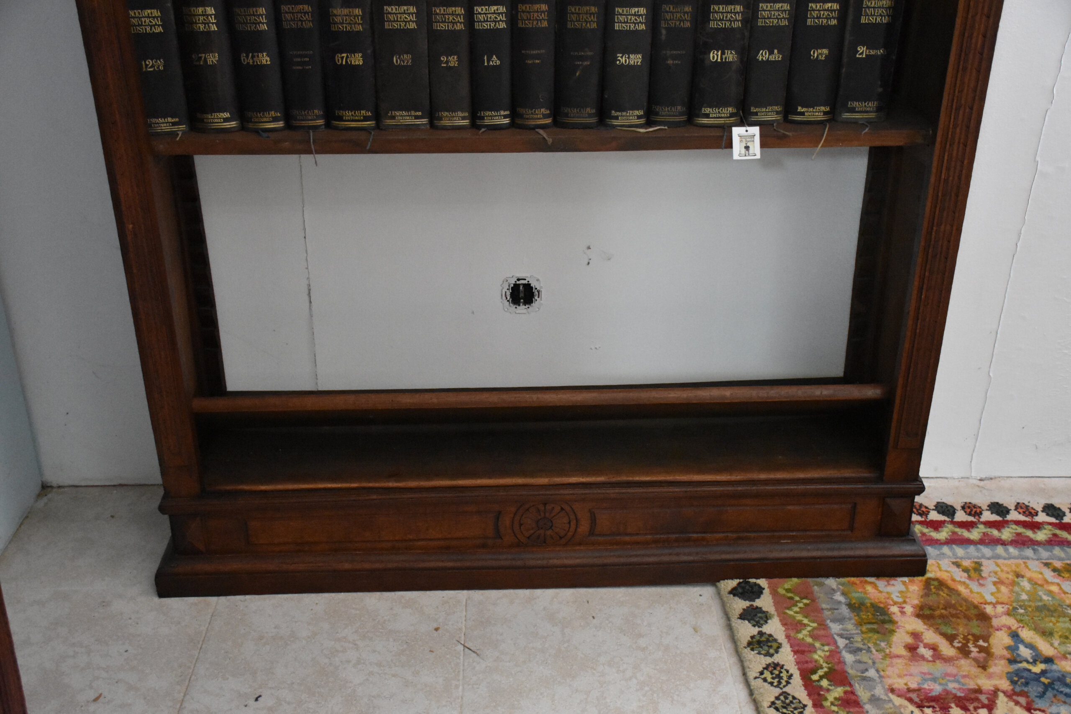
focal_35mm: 40
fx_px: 1205
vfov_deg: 33.0
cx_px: 536
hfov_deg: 47.9
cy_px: 357
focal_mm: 27
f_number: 4
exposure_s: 1/60
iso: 6400
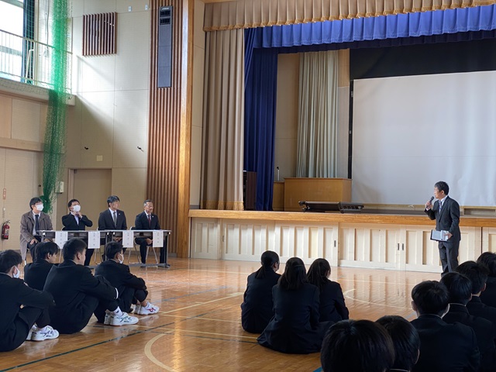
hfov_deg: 36.8
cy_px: 186
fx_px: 745
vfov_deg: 28.0
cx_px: 248
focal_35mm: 52
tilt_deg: +0.7
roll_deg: -1.8
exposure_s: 1/100
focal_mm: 6
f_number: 2
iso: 80
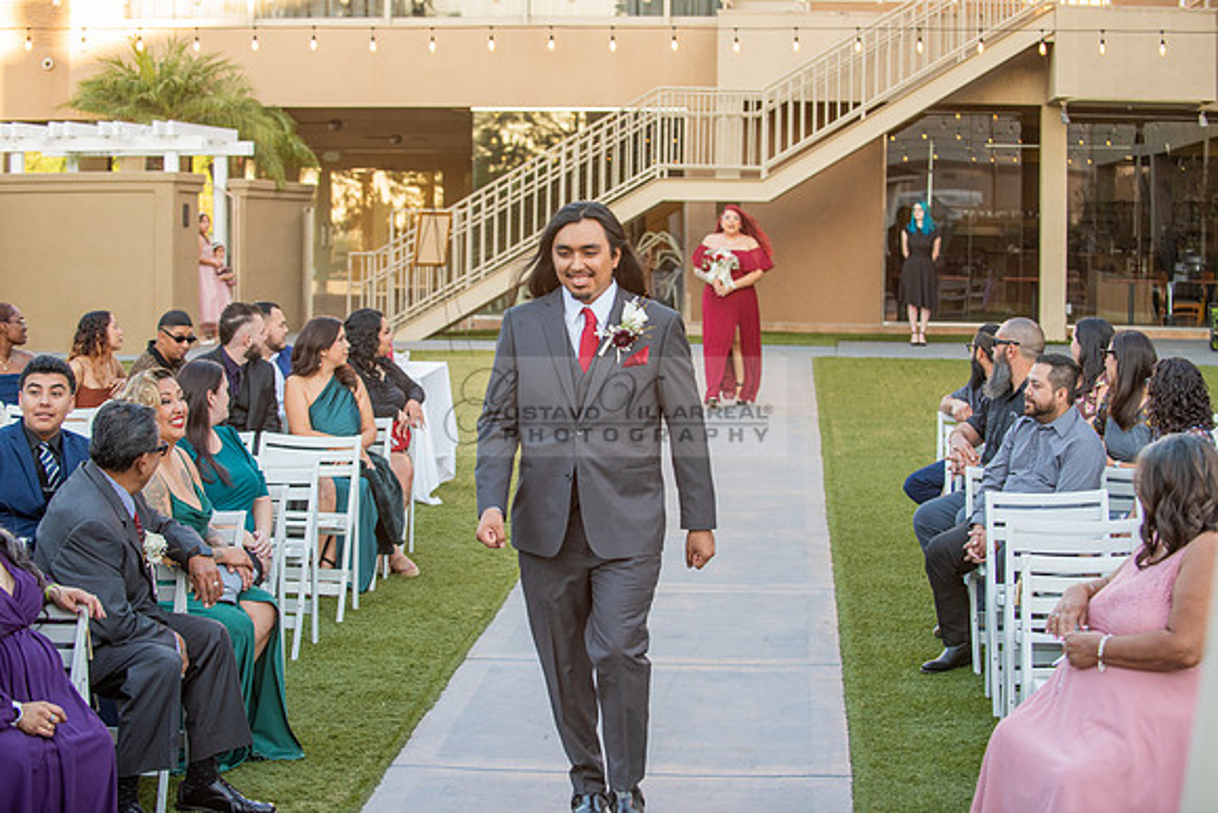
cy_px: 406
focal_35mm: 70
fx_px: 2369
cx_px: 609
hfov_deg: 28.8
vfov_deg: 19.5
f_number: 4
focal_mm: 70
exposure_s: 1/320
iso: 800
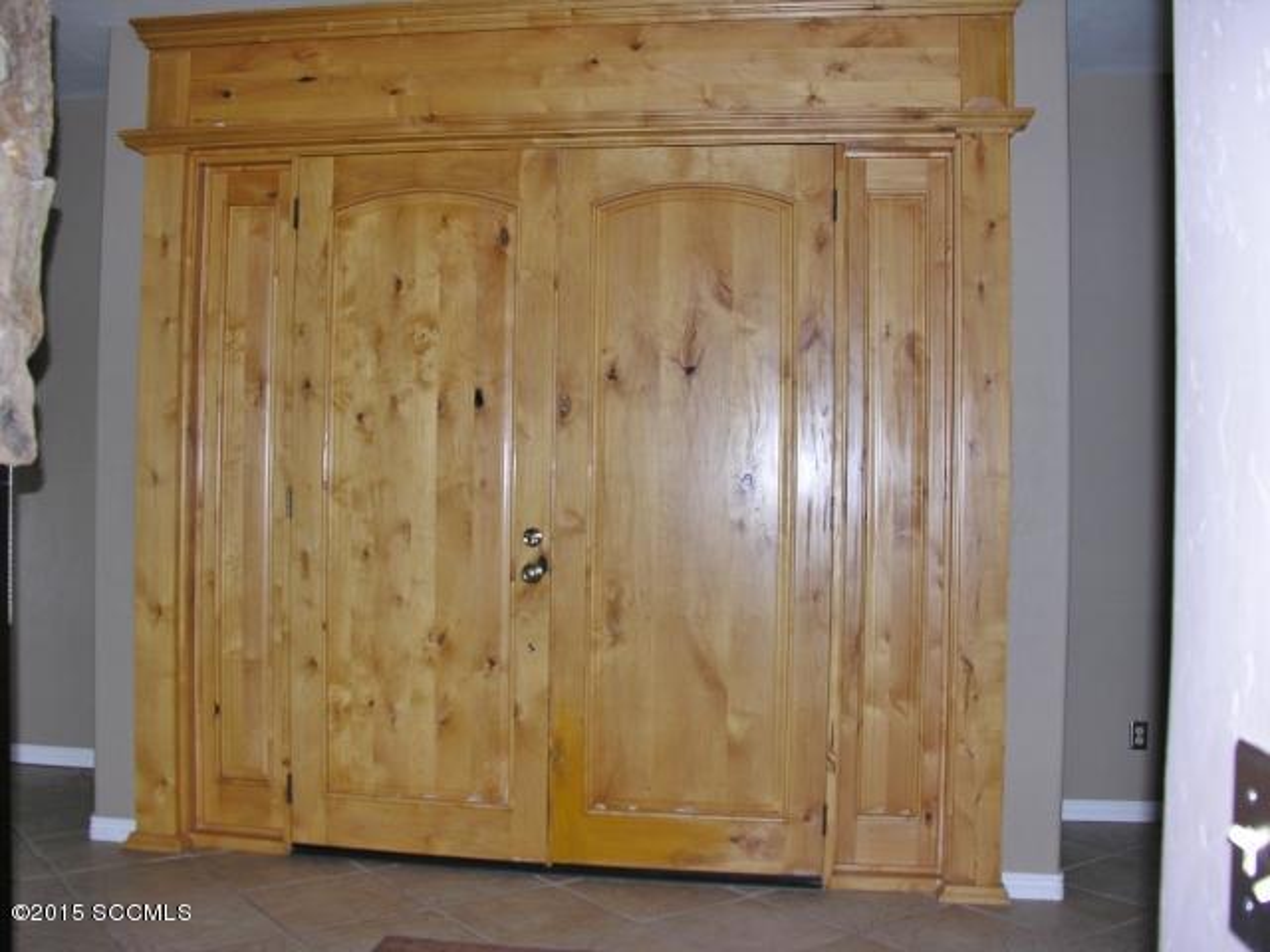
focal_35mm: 35
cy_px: 476
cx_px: 635
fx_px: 1284
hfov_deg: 52.6
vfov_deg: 40.7
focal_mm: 8.9
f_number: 2.8
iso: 63
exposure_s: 1/60.1
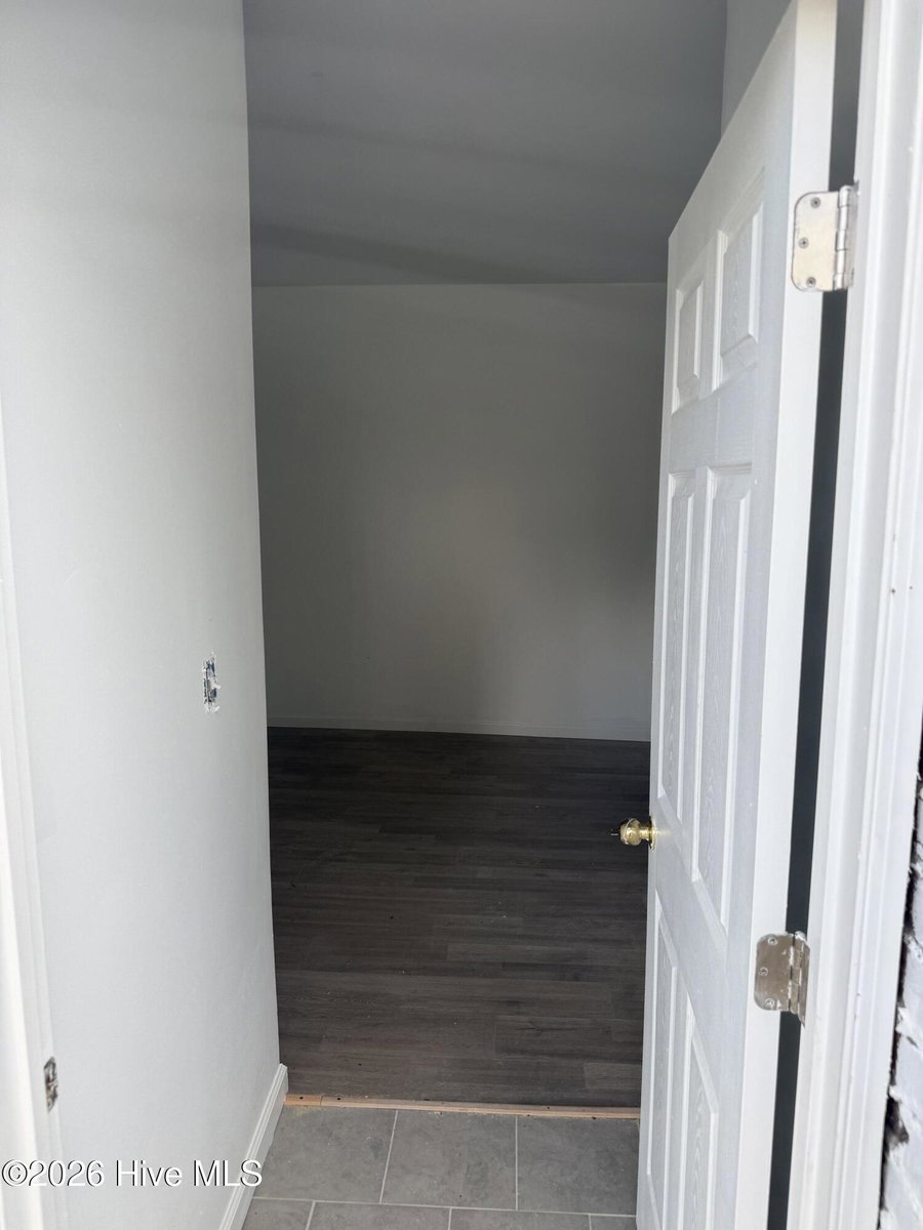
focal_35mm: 24
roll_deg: -0.3
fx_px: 853
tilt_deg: -7.5
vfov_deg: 71.6
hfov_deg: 56.8
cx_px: 462
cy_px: 615
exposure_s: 1/145
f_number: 1.78
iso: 50
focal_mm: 6.76
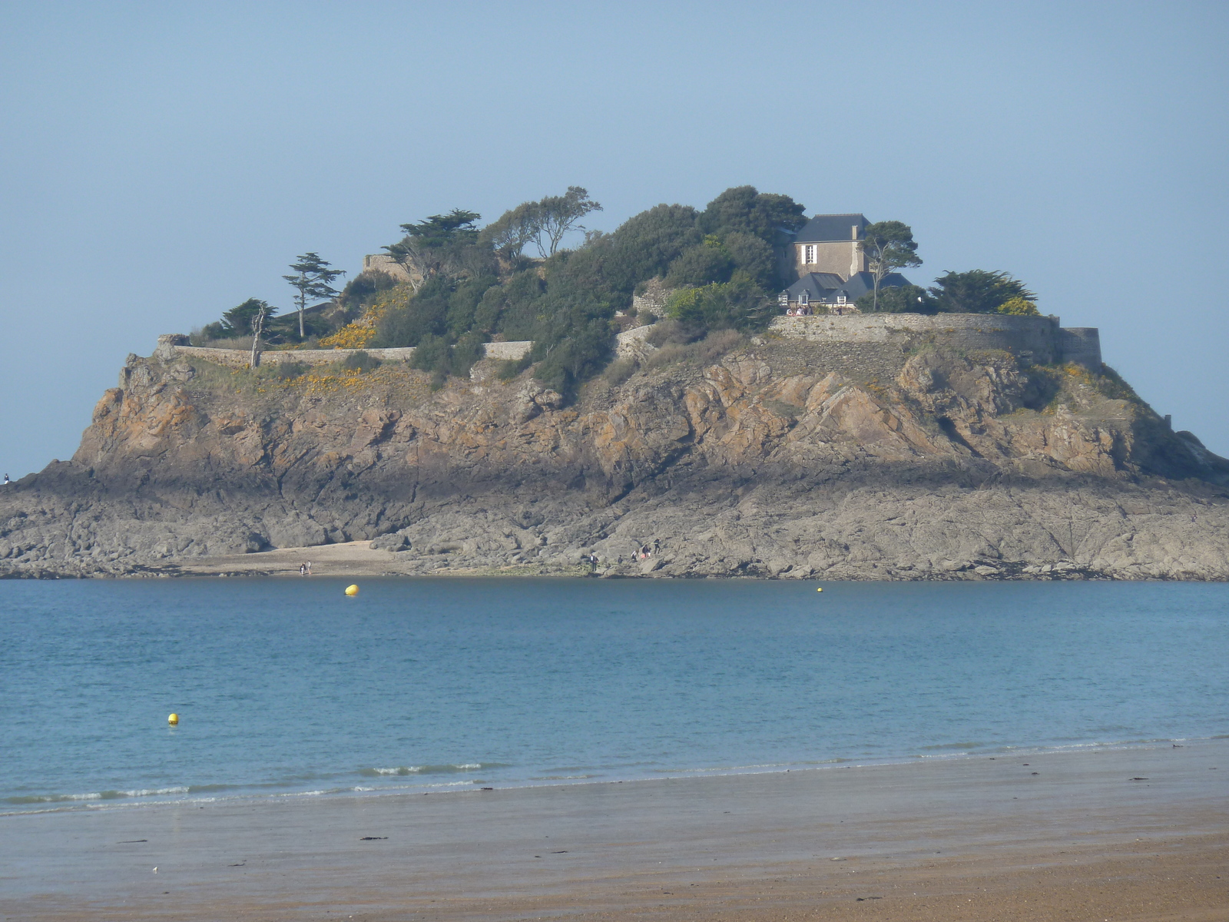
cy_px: 461
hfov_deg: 10.1
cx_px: 614
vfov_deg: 7.6
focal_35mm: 196
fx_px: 6959
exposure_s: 1/400
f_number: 4.5
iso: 80
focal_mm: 32.1
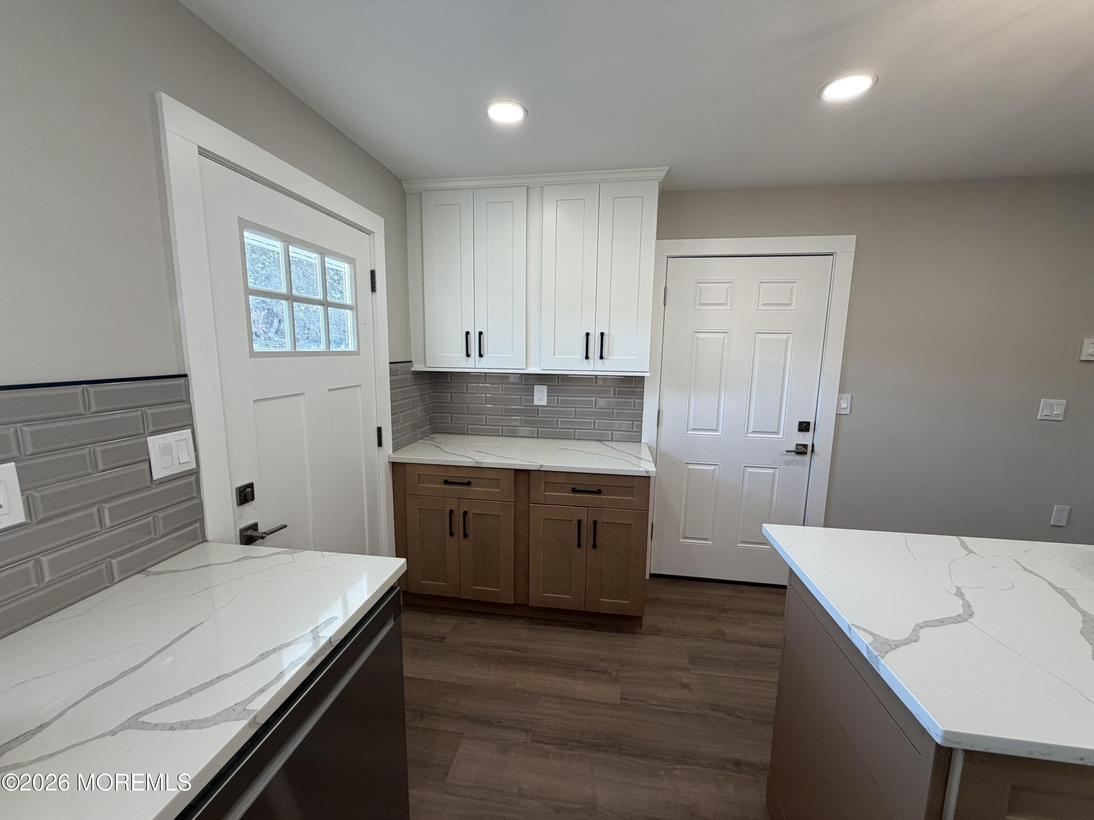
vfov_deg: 85.7
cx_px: 547
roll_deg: -0.6
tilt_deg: -8.2
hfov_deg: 102.1
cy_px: 410
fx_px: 442
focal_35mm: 14
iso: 125
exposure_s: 1/120
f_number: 2.2
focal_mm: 2.22
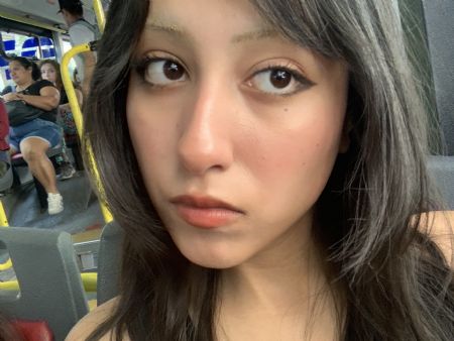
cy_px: 170
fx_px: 420
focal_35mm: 32
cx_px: 227
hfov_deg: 56.8
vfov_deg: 44.2
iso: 200
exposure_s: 1/60
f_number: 2.2
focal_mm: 2.87
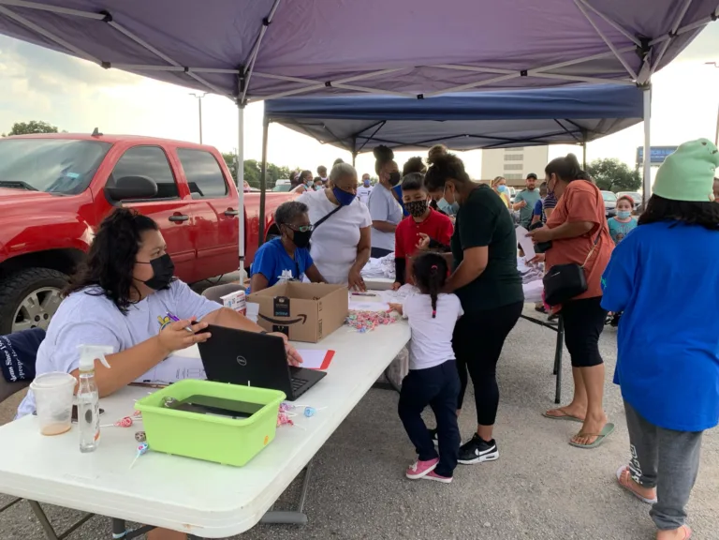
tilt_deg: -8.6
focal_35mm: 26
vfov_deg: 53.1
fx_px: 540
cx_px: 360
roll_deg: +0.8
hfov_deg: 67.3
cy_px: 270
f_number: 1.8
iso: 25
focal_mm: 4.25
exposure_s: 1/378
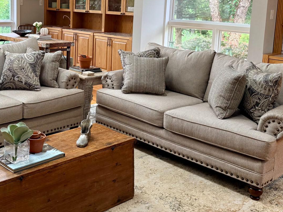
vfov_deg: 30.9
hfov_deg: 39.8
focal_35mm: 46
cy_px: 52
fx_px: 376
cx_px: 62
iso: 160
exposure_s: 1/161
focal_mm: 6.76
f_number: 1.78
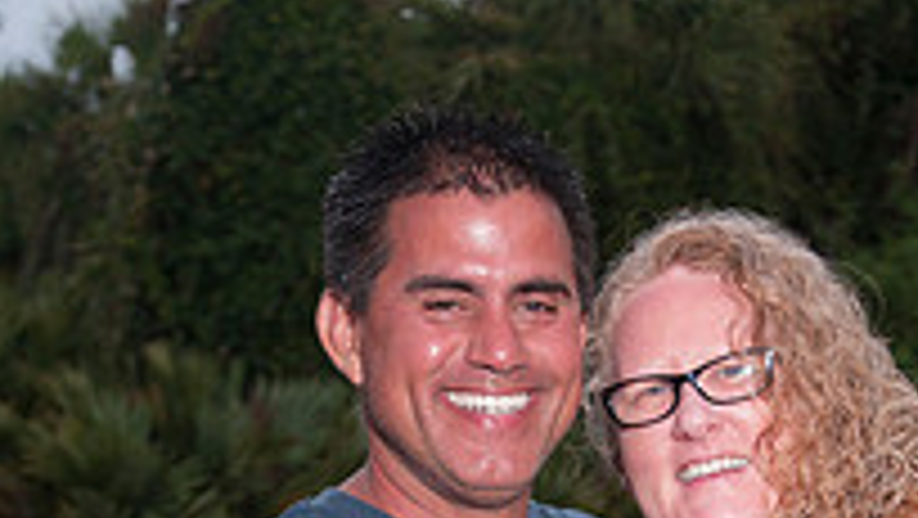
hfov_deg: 12.4
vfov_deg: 6.9
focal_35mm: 173
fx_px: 4213
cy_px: 820
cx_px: 664
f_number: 5.6
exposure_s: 1/100
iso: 200
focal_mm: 50
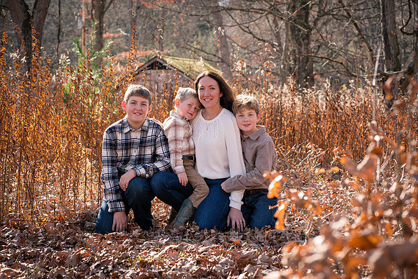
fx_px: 987
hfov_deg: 23.9
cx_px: 209
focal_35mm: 85
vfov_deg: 16.1
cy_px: 140
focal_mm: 85
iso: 250
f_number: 6.3
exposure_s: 1/640
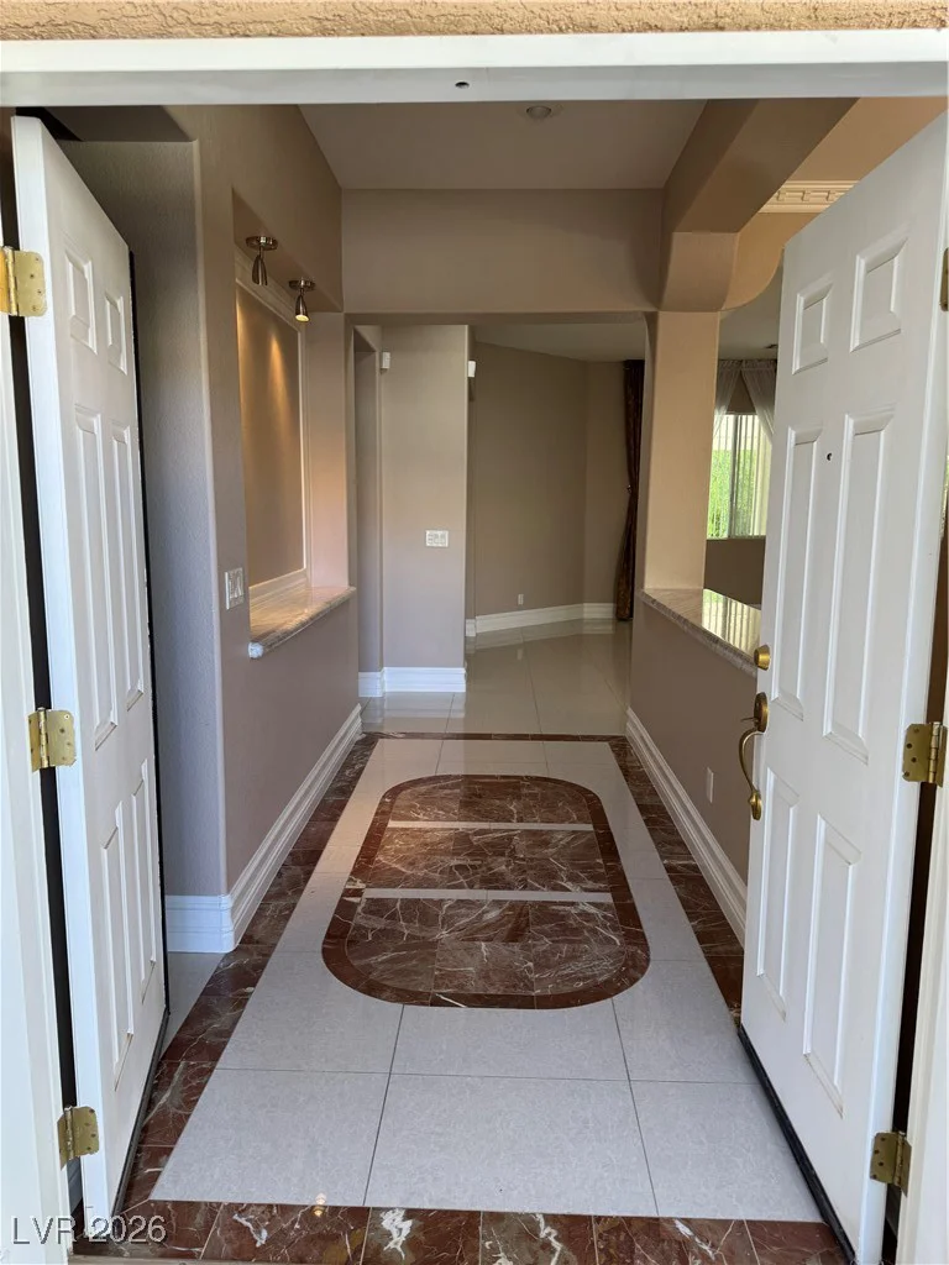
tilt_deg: -8.8
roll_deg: +0.2
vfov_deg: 71.6
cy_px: 632
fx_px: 877
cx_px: 474
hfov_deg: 56.8
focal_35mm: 24
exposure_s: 1/120
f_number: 1.78
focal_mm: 6.76
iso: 80
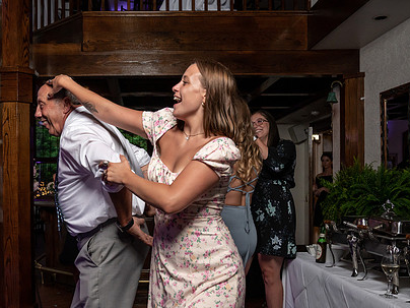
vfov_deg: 34.2
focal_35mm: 42
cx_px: 138
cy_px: 188
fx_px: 497
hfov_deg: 44.2
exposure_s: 1/200
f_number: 5.6
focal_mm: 30
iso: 2000
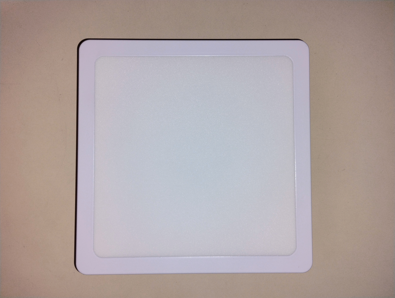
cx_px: 198
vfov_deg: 49.9
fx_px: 320
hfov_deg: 63.4
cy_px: 149
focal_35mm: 28
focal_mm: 4.26
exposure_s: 1/64.4
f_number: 1.8
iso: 200
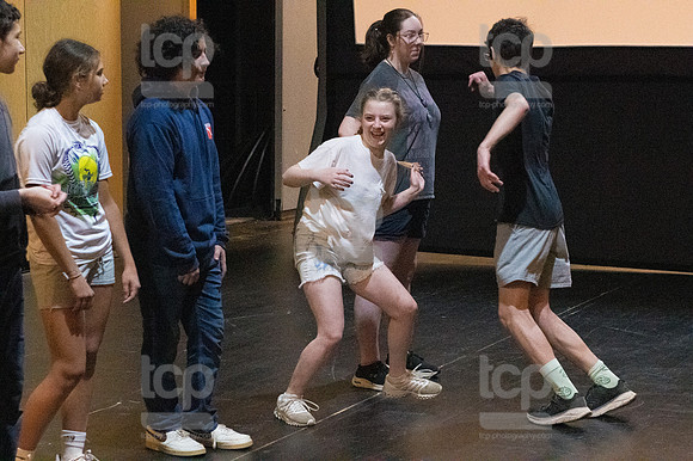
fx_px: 1789
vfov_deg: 14.7
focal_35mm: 93
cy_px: 230
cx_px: 346
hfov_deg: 21.9
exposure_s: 1/400
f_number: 5.6
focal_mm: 62
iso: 25600
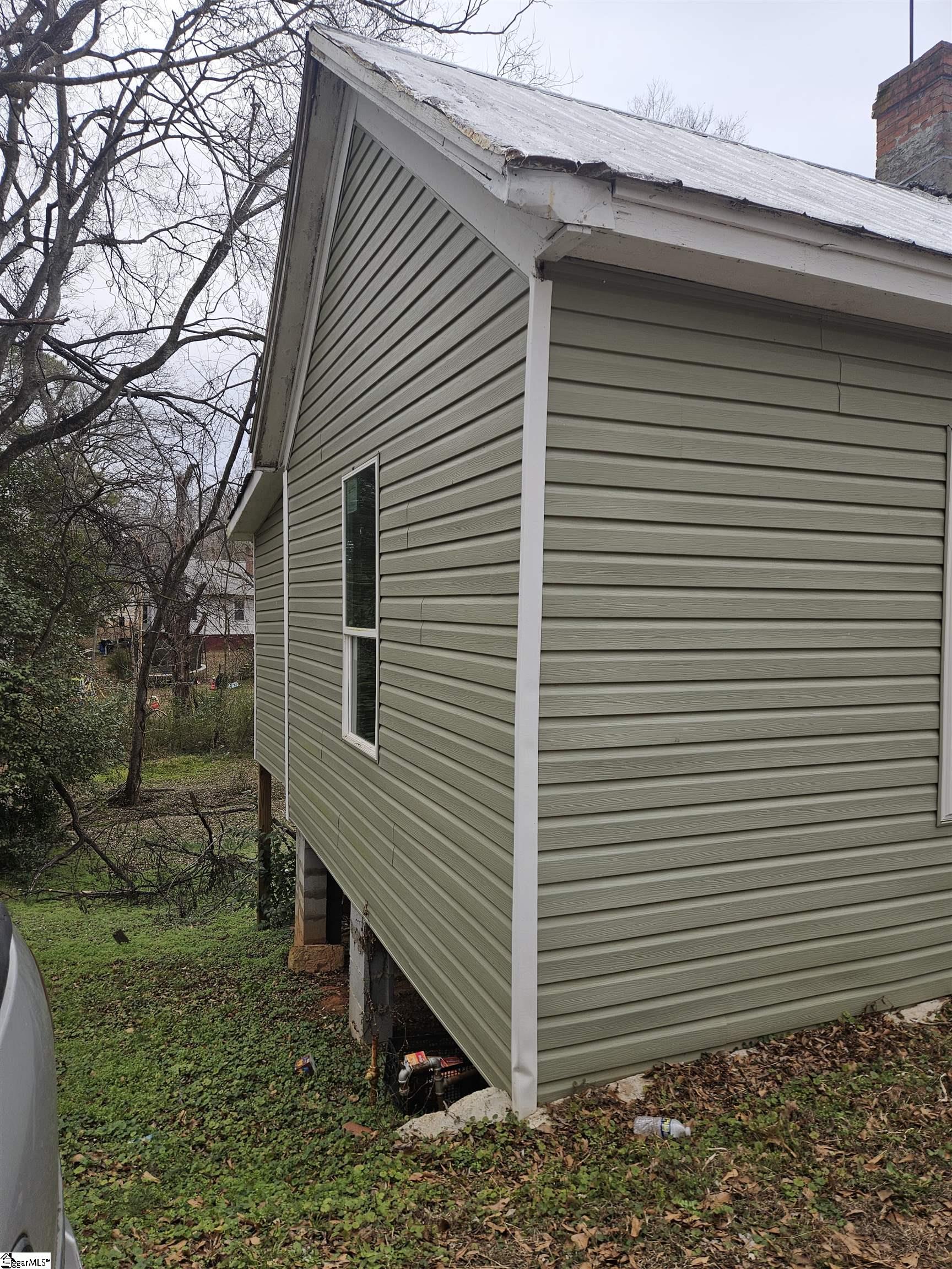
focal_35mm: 23
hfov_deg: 58.9
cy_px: 634
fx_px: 843
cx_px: 476
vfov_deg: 73.9
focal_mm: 5.4
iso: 25
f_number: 1.8
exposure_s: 1/363
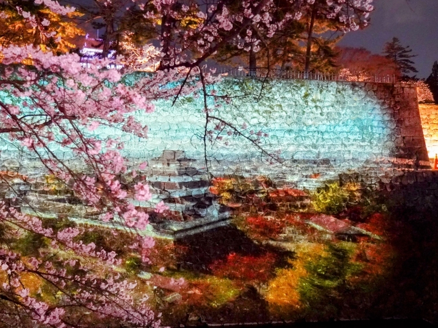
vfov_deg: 27.5
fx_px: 671
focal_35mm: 53
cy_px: 170
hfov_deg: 36.2
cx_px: 219
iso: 12800
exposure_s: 1/13
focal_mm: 30
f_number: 2.8
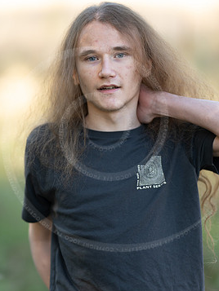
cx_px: 112
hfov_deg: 9.6
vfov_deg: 12.8
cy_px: 146
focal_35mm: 154
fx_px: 1298
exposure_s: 1/500
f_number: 1.2
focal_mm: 85
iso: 80
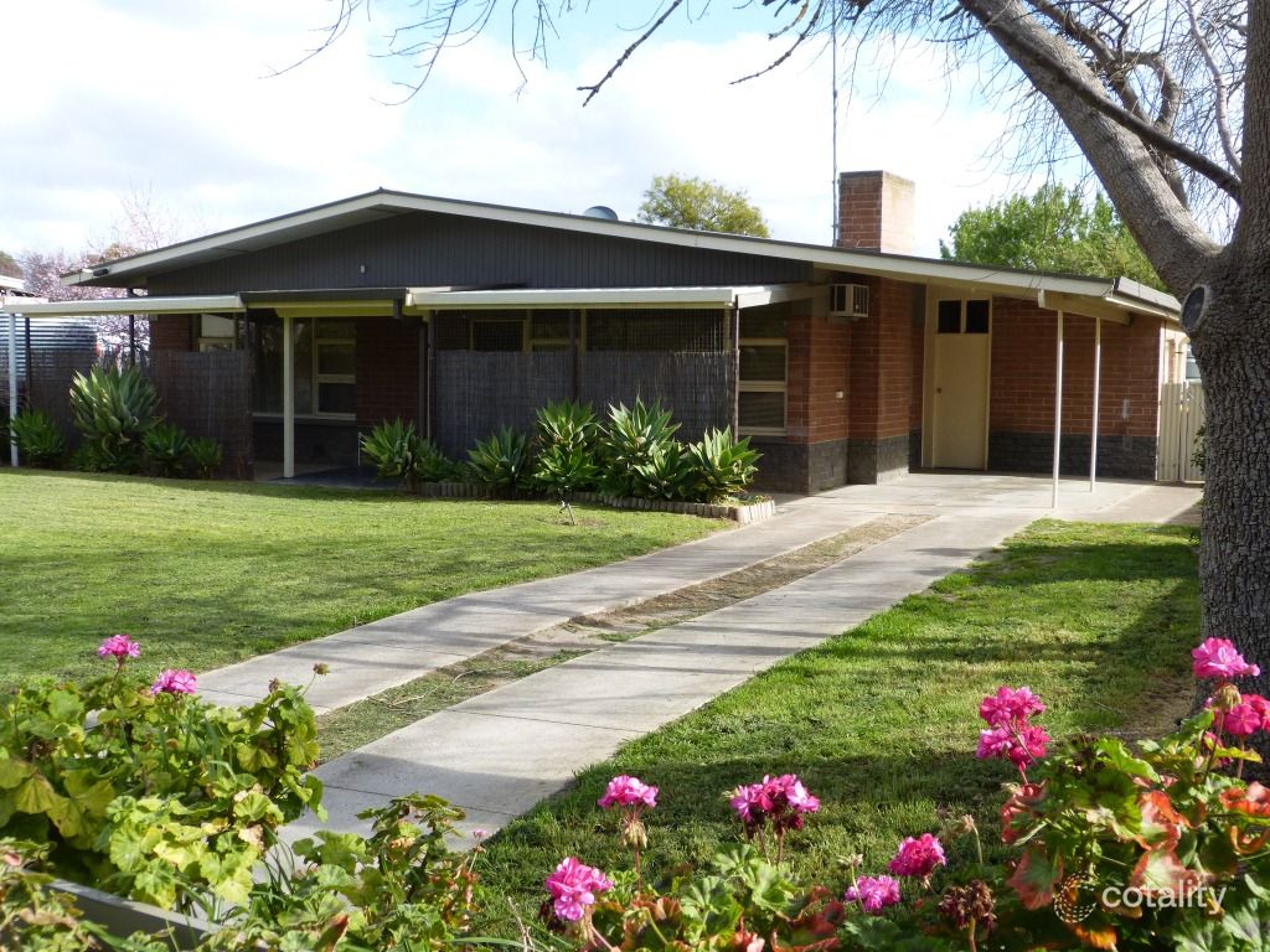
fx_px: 1357
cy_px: 476
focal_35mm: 37
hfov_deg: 50.1
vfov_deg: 38.7
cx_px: 635
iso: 100
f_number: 4
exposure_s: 1/320
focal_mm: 6.5
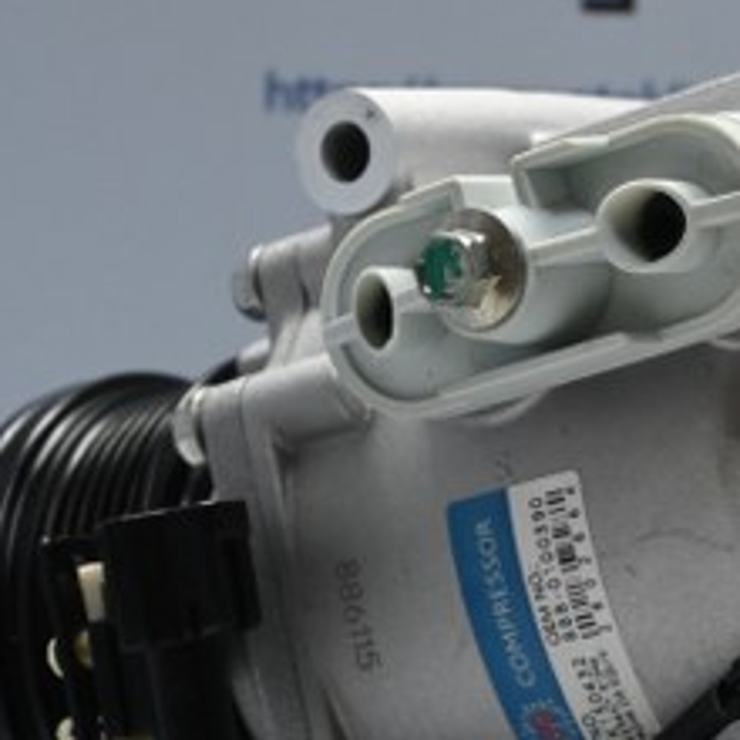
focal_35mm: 153
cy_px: 501
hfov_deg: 11.4
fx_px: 3700
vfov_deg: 11.4
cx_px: 568
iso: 1600
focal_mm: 44
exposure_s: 1/80
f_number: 6
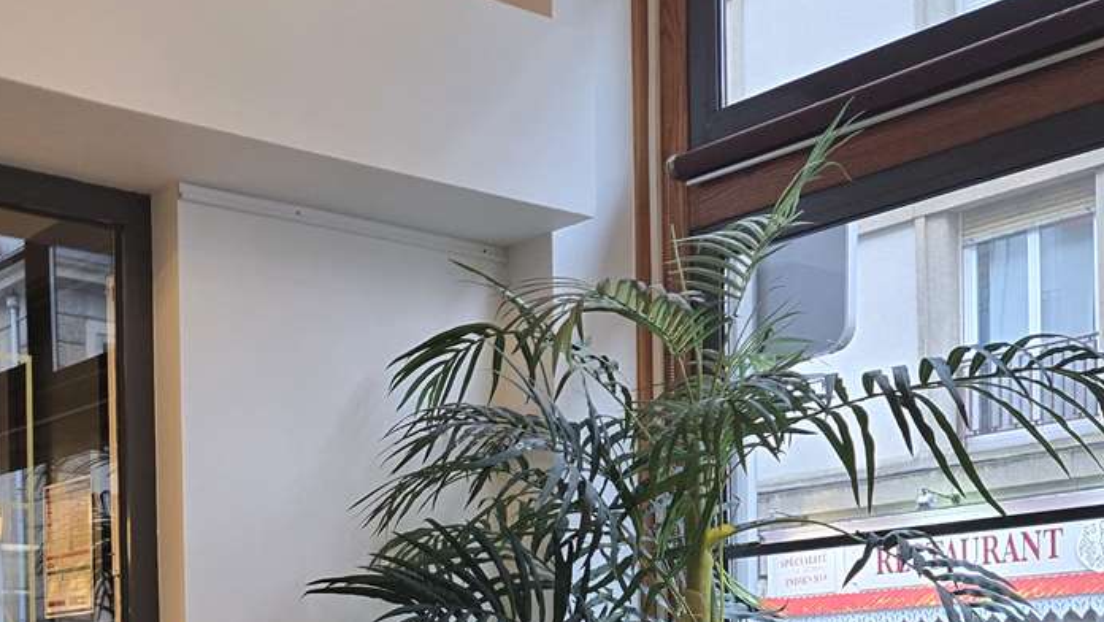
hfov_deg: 37.1
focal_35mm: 54
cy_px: 699
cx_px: 214
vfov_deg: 21.1
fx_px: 1581
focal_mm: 5.4
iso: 160
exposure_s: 1/100
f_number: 1.8
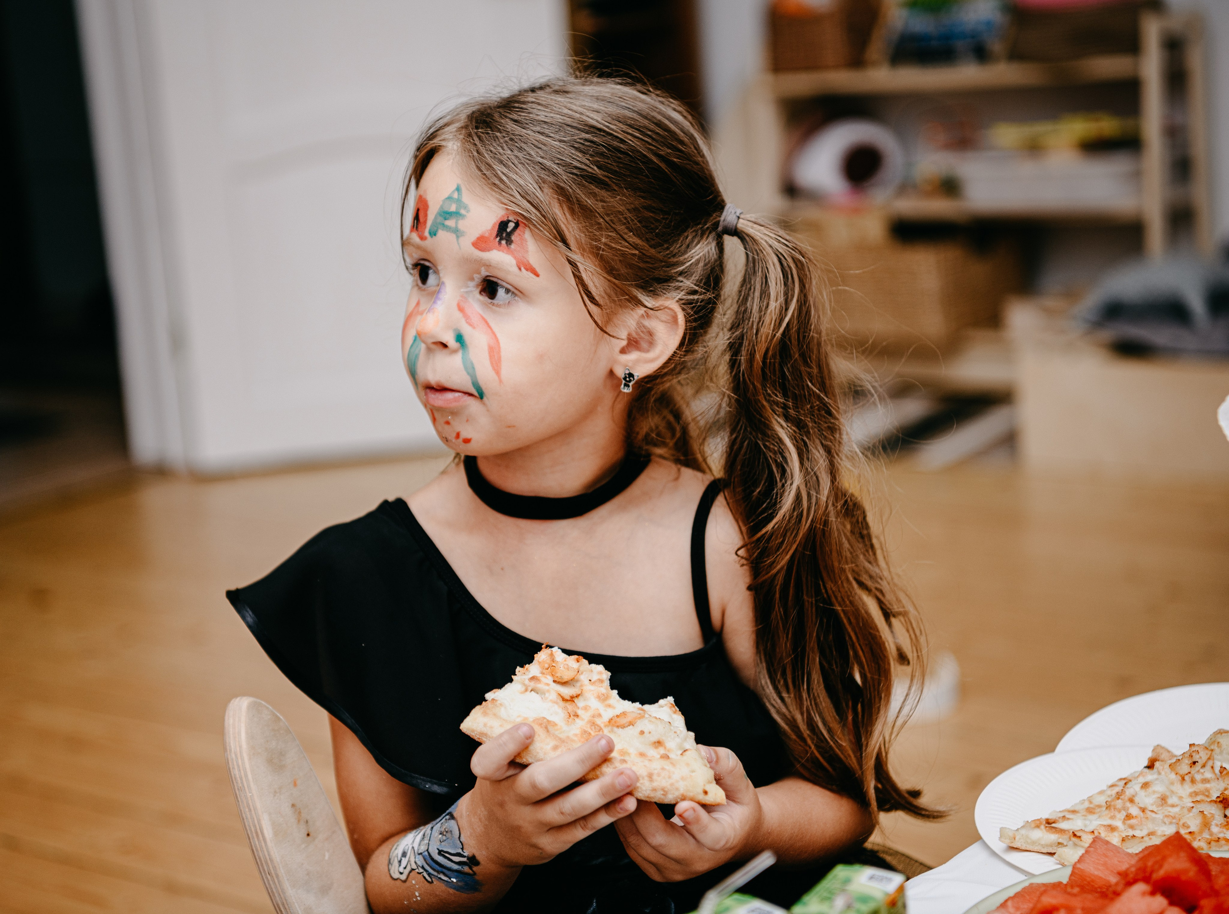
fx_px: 2447
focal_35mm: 69
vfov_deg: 21.2
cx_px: 518
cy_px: 440
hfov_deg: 28.2
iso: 125
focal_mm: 62
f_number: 3.2
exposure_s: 1/160
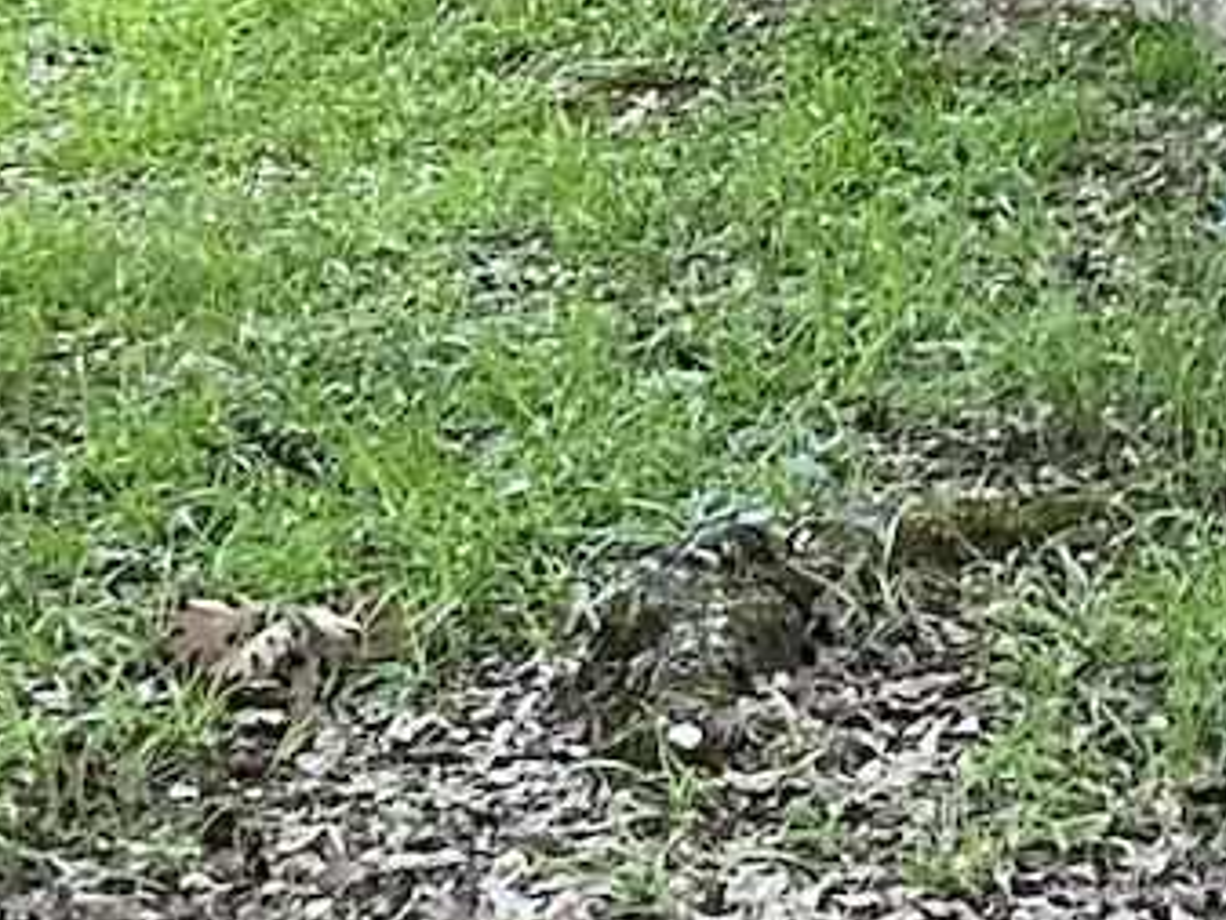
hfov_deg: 11.4
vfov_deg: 8.5
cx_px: 1426
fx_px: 6023
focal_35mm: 170
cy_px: -444
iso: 32
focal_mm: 3
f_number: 1.8
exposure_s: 1/122
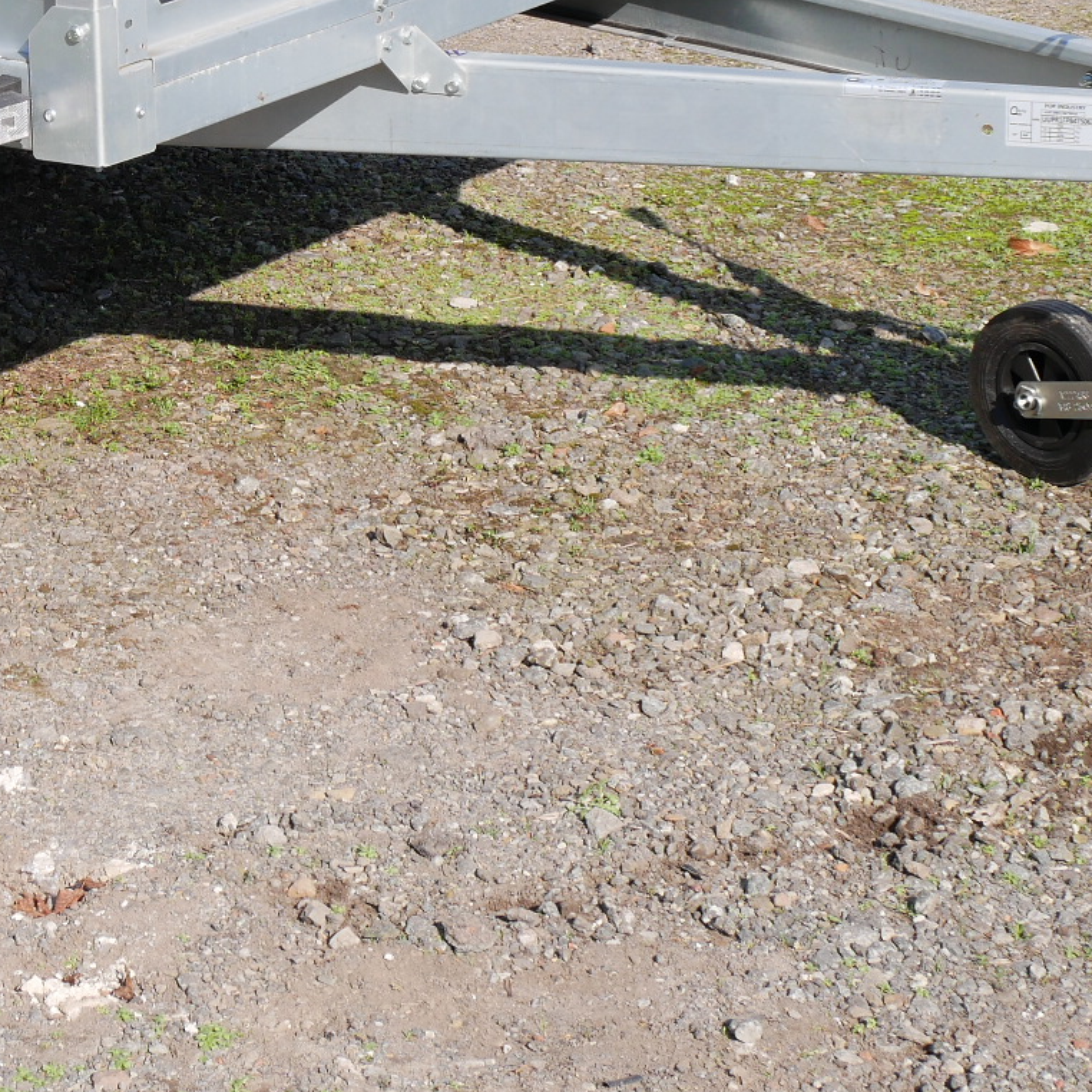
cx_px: 0
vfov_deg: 14.7
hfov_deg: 14.8
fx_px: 4140
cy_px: -30
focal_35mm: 116
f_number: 8
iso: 200
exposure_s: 1/320
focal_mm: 22
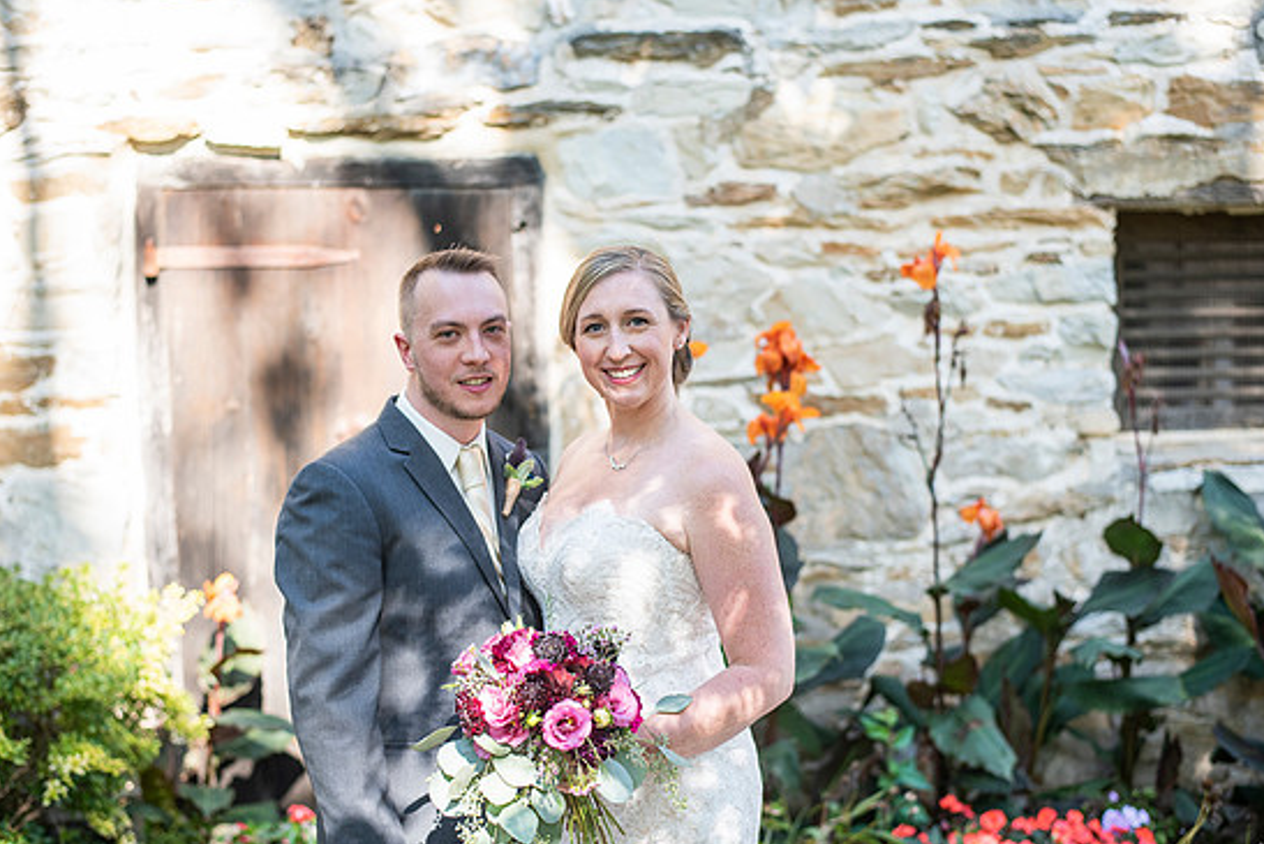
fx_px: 1861
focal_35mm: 53
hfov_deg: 37.5
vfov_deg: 25.5
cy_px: 440
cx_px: 626
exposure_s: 1/1000
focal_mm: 50
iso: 400
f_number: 2.5
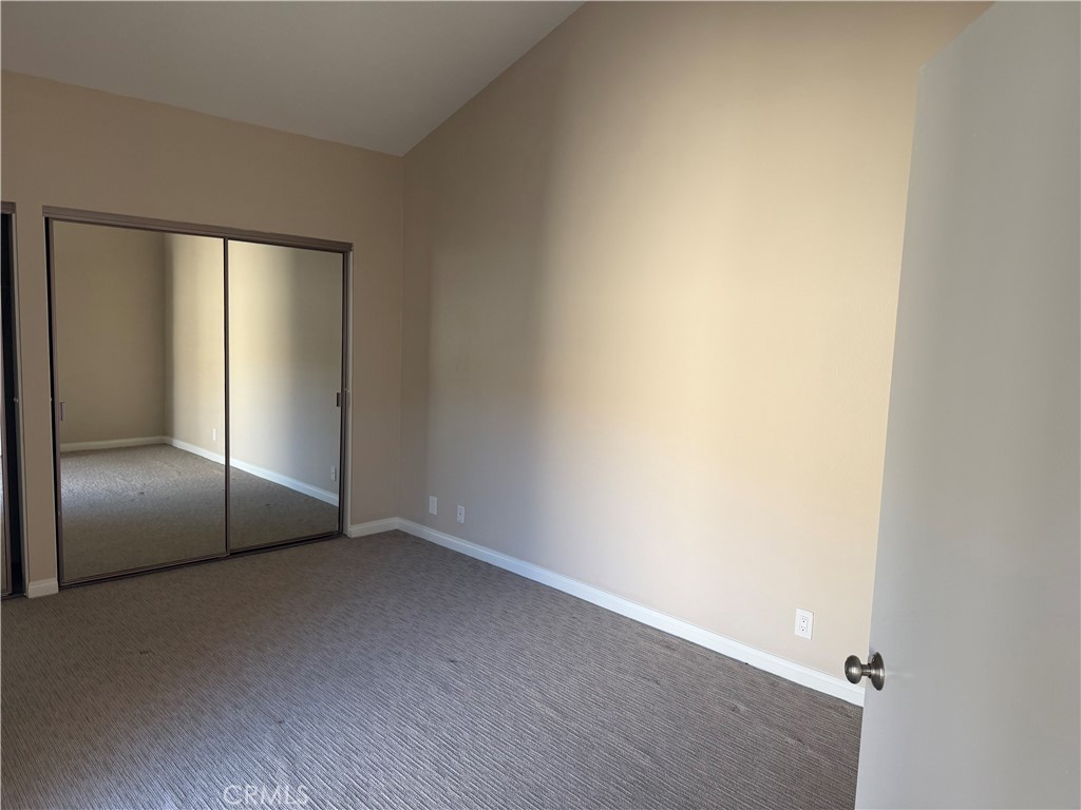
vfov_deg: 56.8
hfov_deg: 71.6
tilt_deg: -6.2
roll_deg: -2.0
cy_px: 405
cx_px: 540
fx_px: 749
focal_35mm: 24
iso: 160
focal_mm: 6.76
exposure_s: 1/121
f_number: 1.78
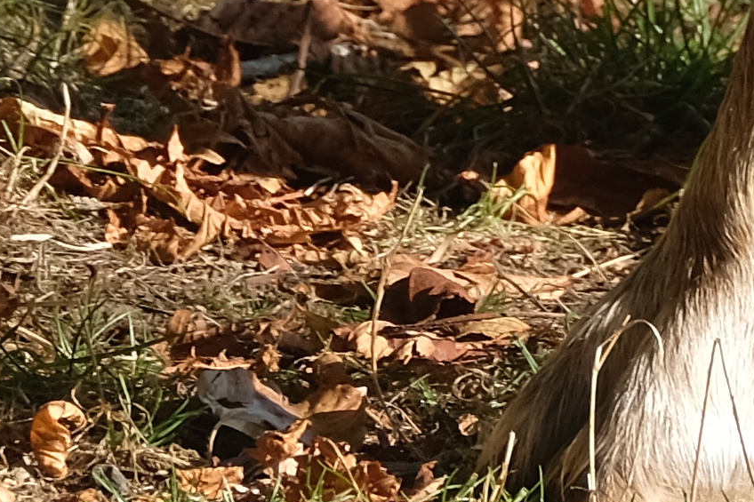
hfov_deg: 4.2
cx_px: 1360
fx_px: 10072
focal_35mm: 481
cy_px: -1048
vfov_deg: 2.8
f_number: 5.6
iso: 200
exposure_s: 1/300
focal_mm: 45.2
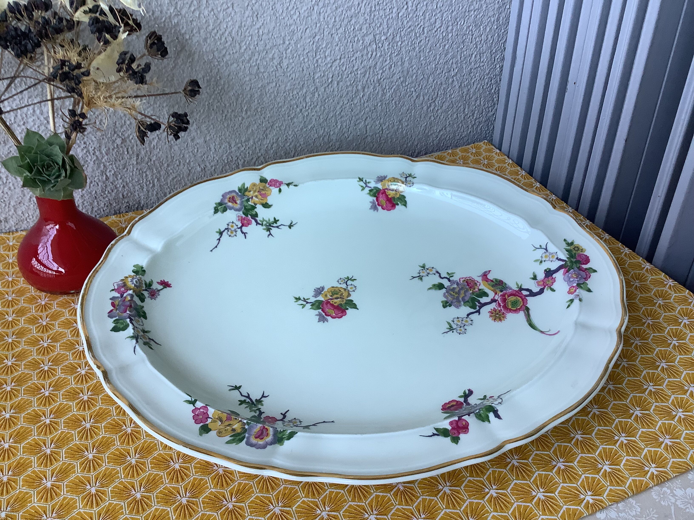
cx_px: 347
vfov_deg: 45.4
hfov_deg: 58.4
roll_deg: +0.1
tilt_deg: -33.0
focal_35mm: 31
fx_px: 622
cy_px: 260
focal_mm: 3.3
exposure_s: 1/60
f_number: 2.4
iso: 80
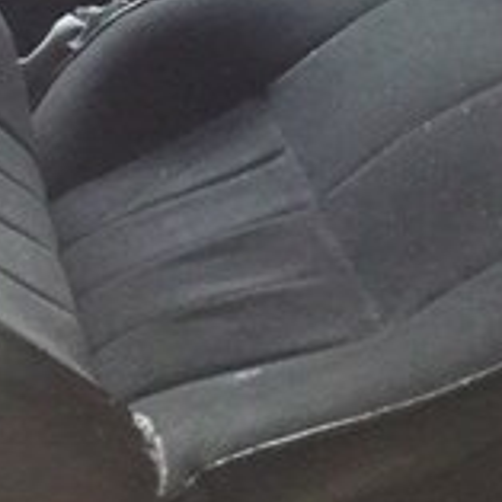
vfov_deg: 20.1
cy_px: -173
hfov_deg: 21.5
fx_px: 1280
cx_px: 492
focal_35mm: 78
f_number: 1.9
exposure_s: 1/17
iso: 800
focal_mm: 3.7
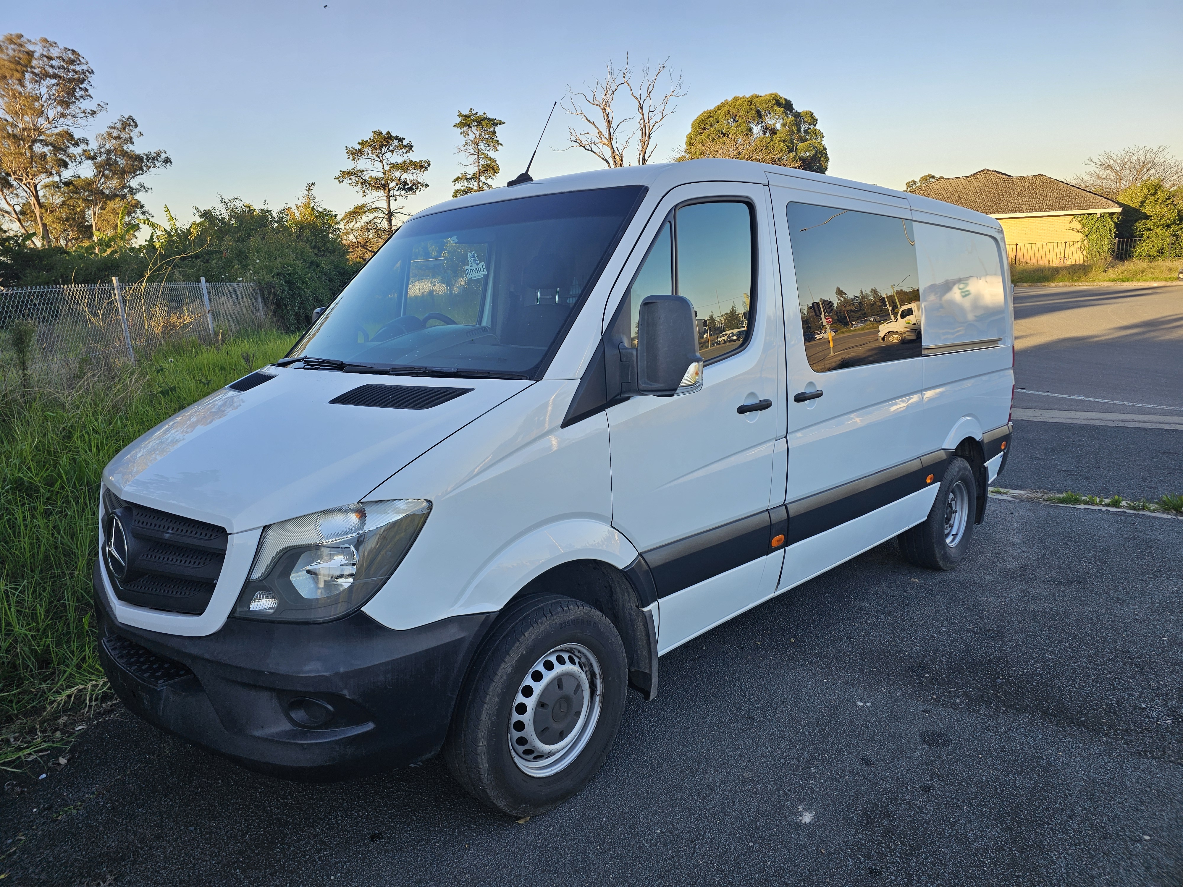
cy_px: 444
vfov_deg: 58.9
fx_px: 786
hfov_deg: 73.9
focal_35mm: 23
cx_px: 592
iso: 12
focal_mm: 6.3
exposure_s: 1/180
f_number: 1.7
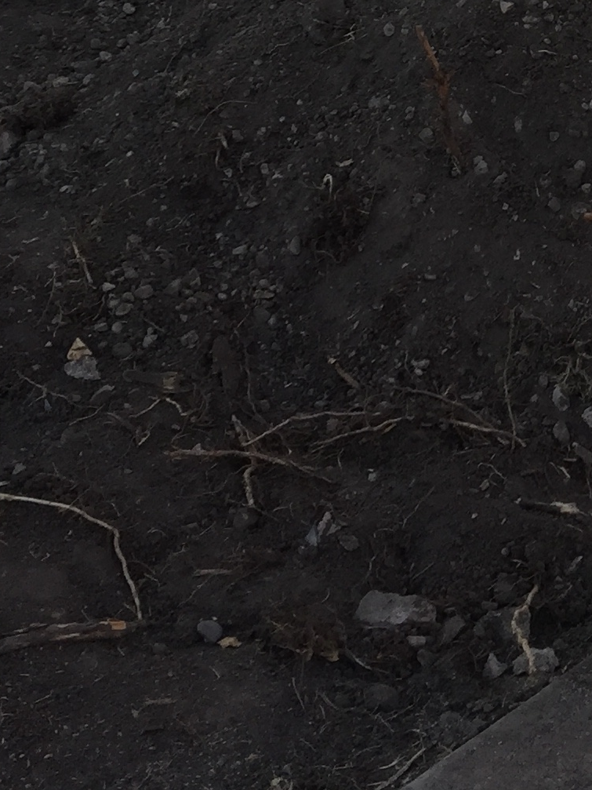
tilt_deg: -9.0
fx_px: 2144
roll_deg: -1.6
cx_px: 698
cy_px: -377
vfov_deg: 18.6
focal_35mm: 94
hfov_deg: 15.2
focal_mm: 4.15
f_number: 2.2
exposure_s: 1/329
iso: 32
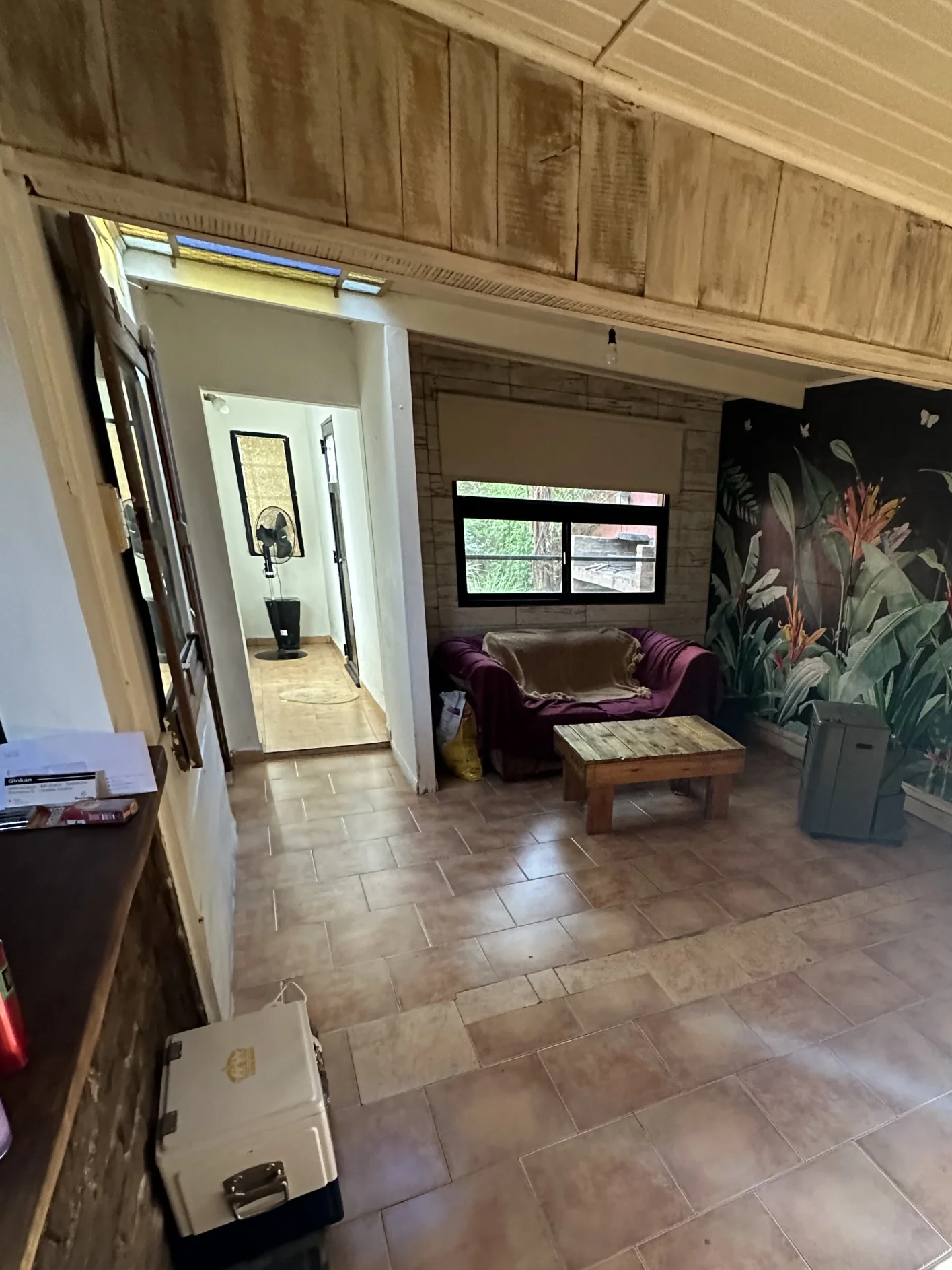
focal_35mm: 19
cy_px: 802
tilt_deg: -21.4
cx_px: 643
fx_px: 697
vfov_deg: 82.9
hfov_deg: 66.6
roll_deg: -3.3
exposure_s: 1/60
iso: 640
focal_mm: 2.22
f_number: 2.2
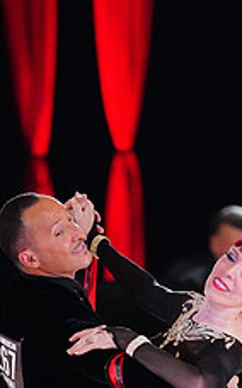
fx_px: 5491
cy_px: 459
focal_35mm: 519
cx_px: 153
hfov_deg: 2.5
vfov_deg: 4.0
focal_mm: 200
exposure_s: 1/320
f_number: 2.8
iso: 2500
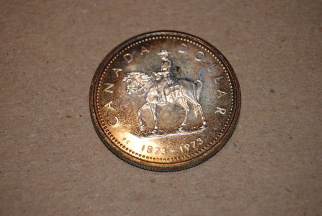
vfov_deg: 16.6
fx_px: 739
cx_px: 161
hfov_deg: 24.6
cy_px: 108
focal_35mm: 82
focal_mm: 55
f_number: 6.3
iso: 100
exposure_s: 1/200
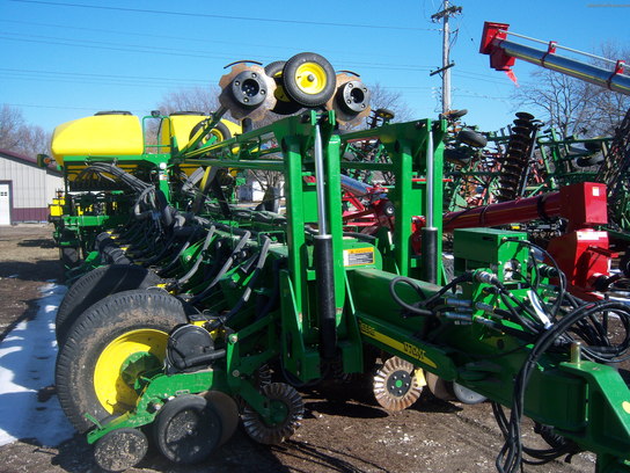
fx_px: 655
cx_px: 315
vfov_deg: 39.7
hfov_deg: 51.4
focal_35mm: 36
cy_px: 236
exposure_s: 1/400
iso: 80
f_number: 4.8
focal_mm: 7.5
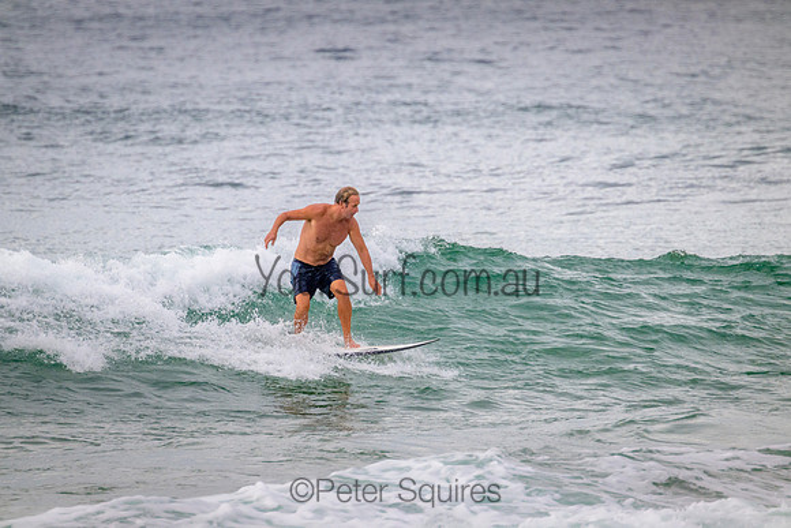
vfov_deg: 1.7
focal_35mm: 800
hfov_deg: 2.6
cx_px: 396
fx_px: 17581
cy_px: 264
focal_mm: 800
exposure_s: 1/2000
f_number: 11
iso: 1600
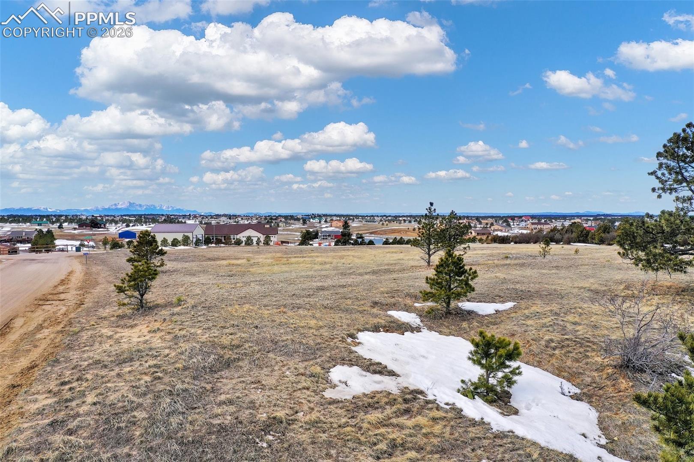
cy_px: 231
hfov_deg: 65.5
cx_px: 347
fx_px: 540
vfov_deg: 46.4
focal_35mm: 28
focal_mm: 10.26
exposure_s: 1/500
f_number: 6.3
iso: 100
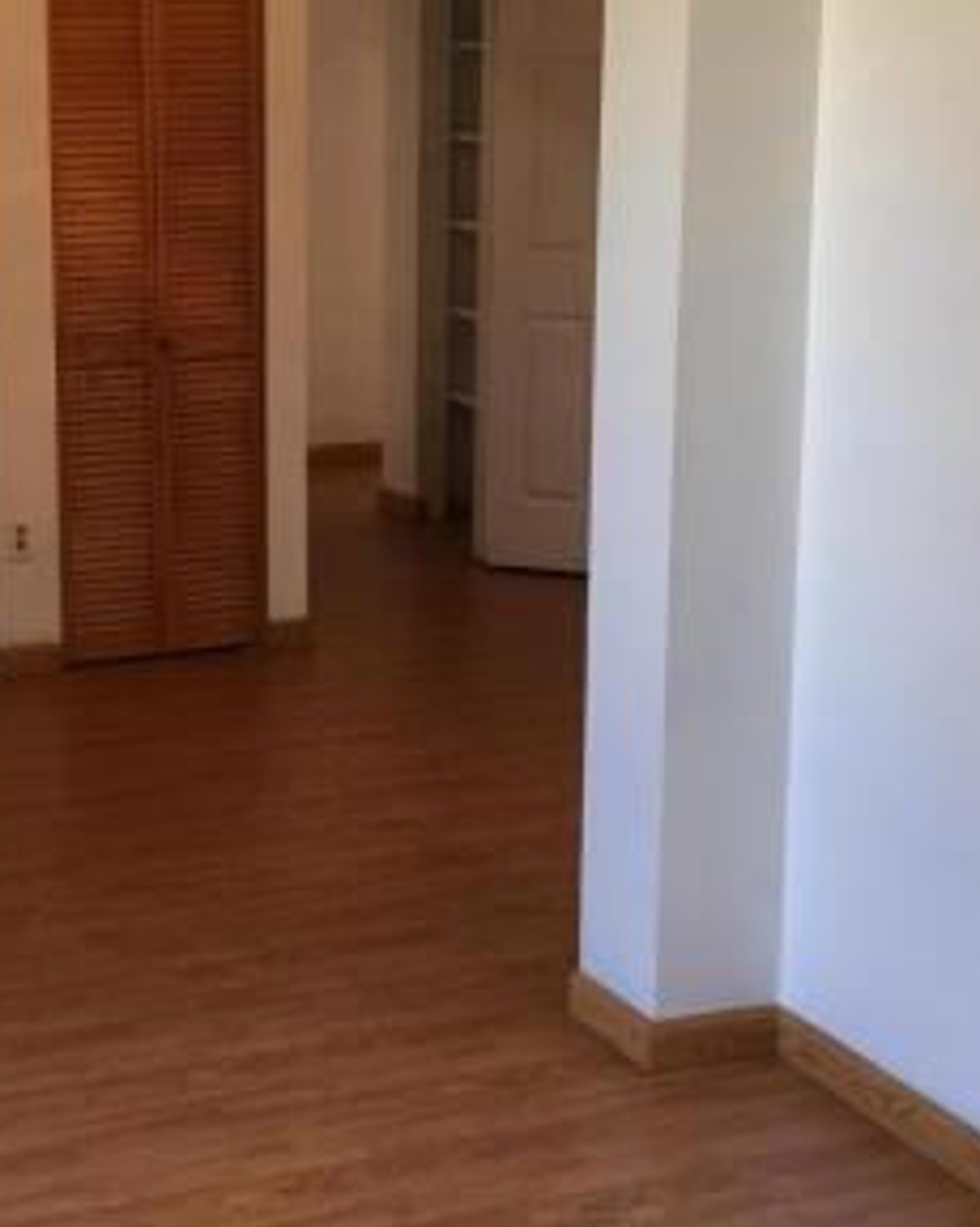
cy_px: 528
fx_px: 2141
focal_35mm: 59
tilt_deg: -10.7
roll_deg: +1.0
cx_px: 158
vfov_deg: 31.9
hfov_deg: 25.2
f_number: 2.2
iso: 40
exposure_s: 1/30
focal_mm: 4.15
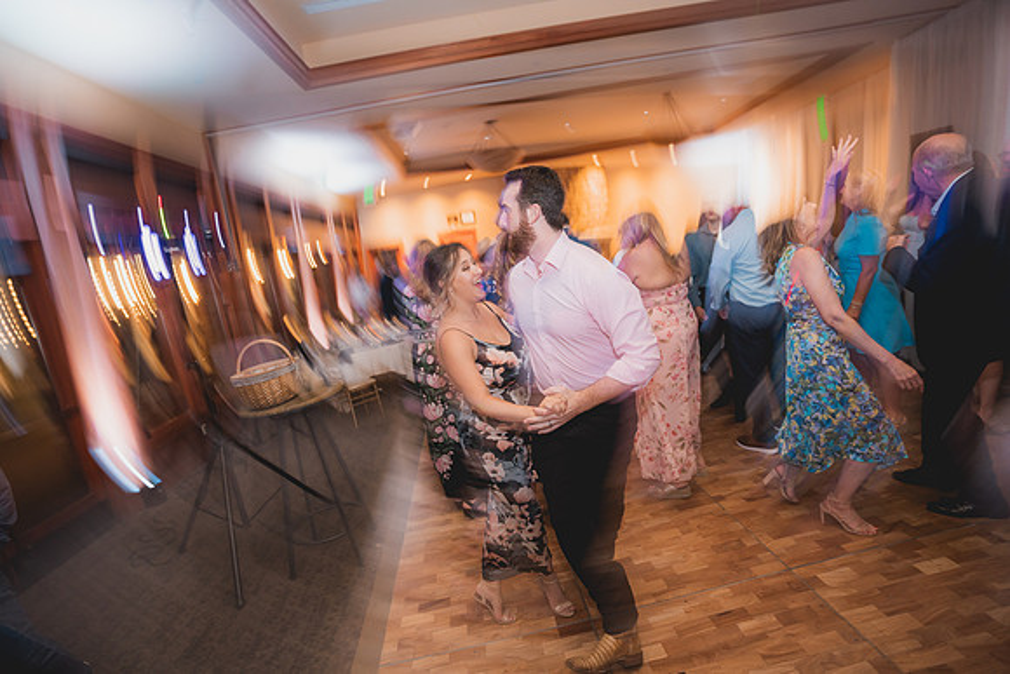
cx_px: 505
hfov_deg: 93.3
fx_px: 477
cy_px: 337
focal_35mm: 17
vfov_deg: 70.5
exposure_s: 1/13
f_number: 2.8
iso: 1000
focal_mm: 17
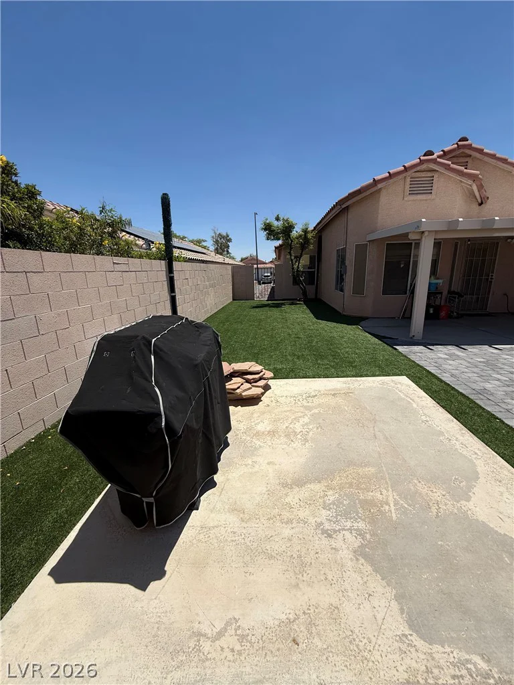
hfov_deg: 85.7
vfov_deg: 102.1
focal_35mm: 14
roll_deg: +0.8
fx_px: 277
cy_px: 342
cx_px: 257
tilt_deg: -14.1
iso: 50
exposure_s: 1/4425
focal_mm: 2.22
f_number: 2.2
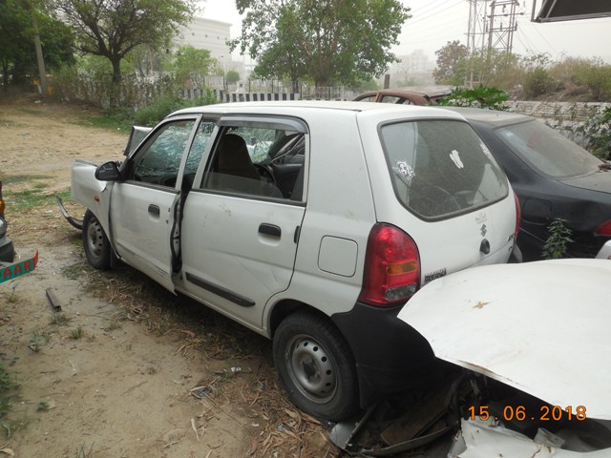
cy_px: 229
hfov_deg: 69.4
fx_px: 441
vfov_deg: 54.9
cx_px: 306
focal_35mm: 25
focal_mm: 4.5
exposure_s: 1/500
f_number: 3.1
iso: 125
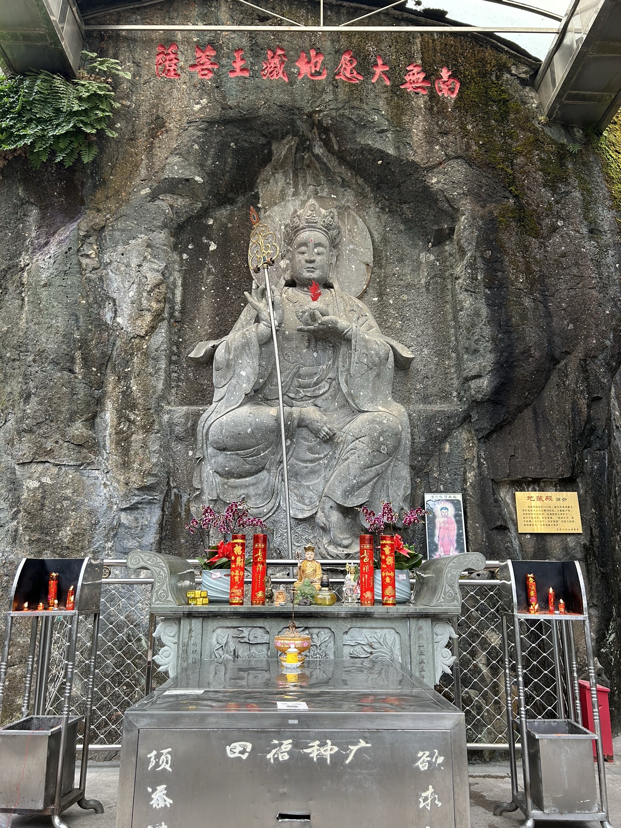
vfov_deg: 67.3
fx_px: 622
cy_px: 414
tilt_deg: +15.3
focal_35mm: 26
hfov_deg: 53.1
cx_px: 310
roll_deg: +0.1
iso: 64
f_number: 1.5
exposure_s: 1/121
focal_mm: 5.7
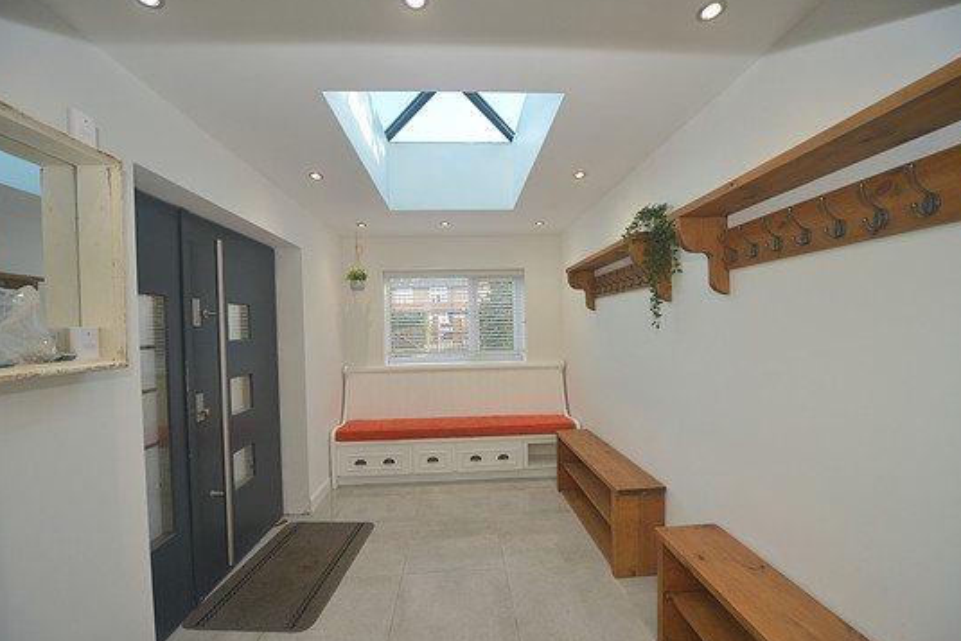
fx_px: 347
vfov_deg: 85.4
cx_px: 474
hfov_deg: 108.3
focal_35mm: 13
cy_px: 335
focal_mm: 12
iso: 1000
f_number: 5.6
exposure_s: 1/160
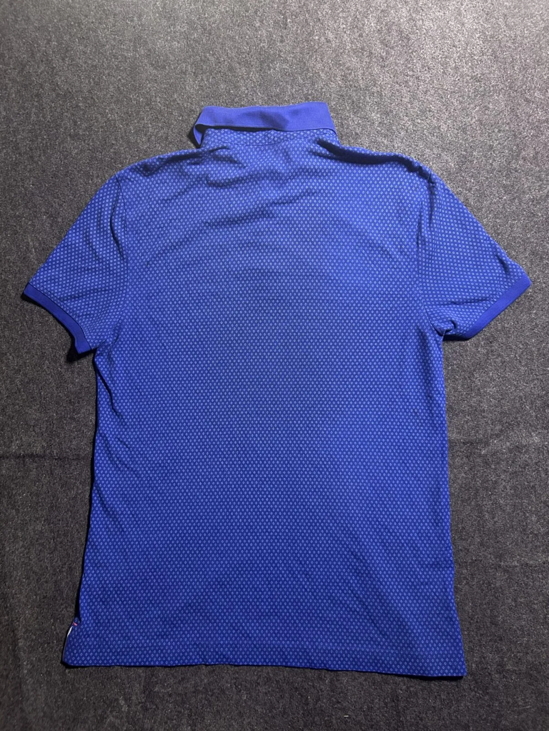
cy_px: 366
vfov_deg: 67.3
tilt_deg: -64.1
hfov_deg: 53.1
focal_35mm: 26
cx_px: 274
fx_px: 550
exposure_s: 1/50
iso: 320
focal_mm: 5.7
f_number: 1.5
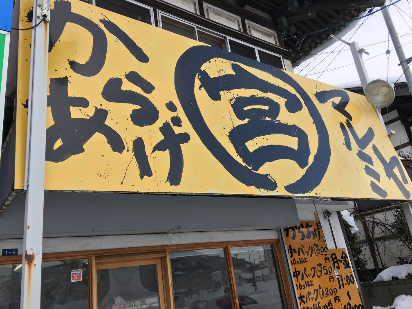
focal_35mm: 29
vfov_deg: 48.2
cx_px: 206
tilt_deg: +21.6
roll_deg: +7.1
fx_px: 345
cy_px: 154
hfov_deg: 61.7
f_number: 2.2
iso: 25
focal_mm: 4.15
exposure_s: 1/578
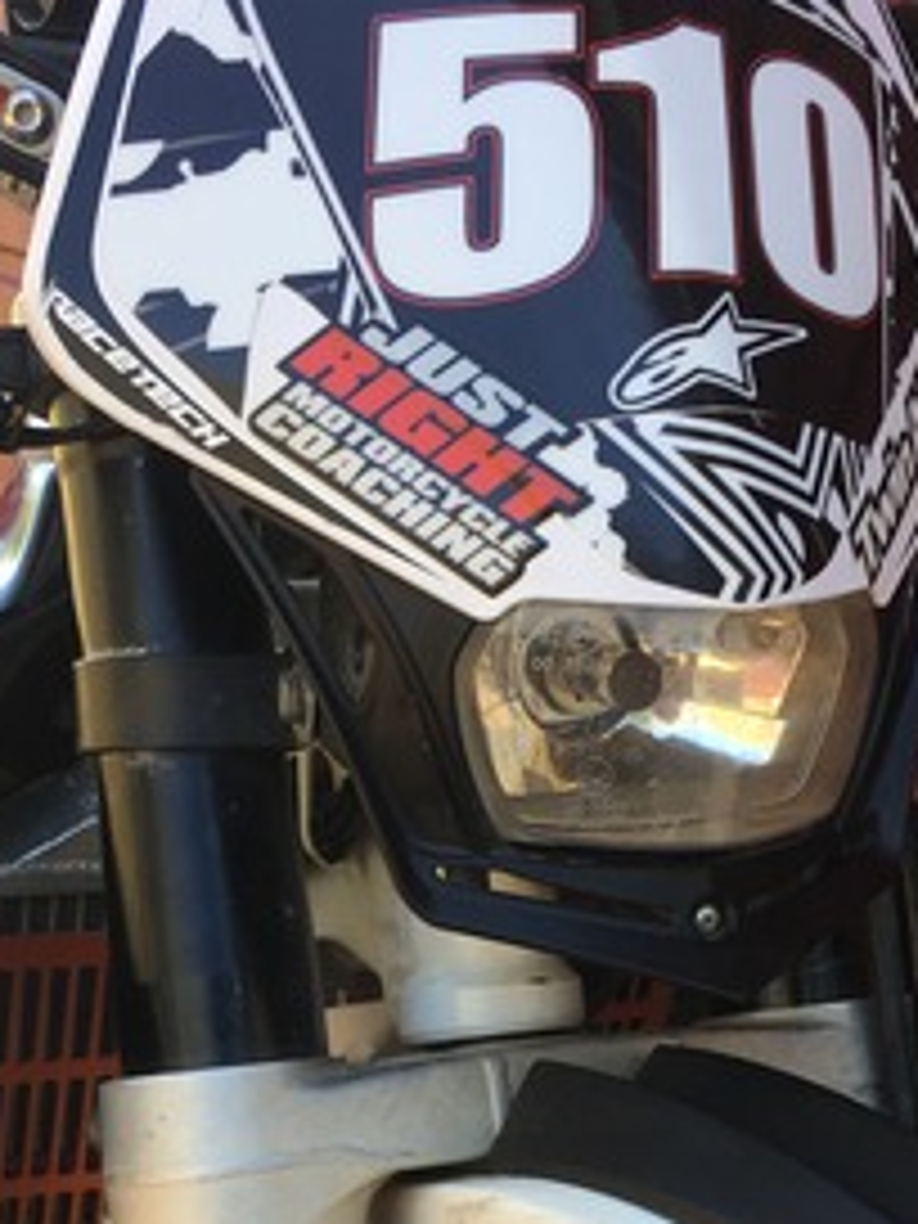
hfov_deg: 22.9
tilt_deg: -26.3
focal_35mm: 64
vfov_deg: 29.0
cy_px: 1102
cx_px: 441
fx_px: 2263
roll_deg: -0.7
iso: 25
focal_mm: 4.15
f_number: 2.2
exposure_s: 1/100
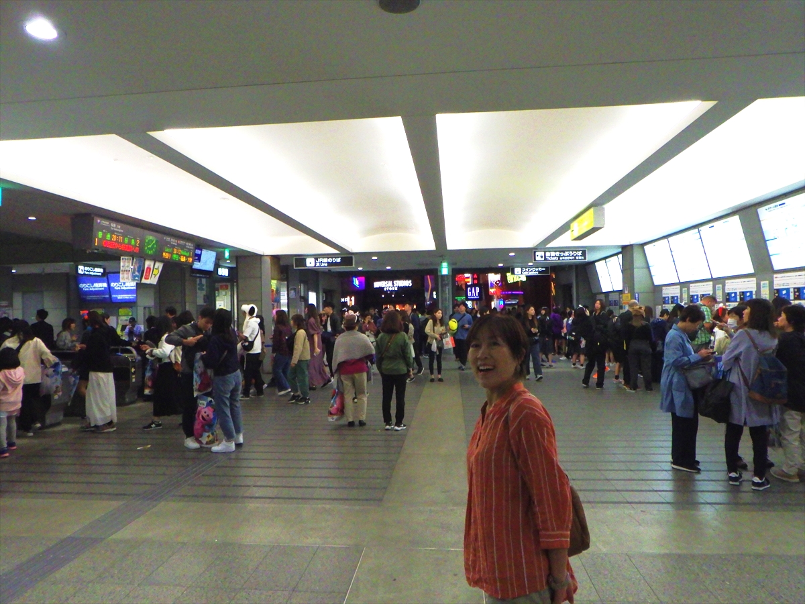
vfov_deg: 61.1
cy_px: 302
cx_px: 402
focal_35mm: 22
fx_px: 512
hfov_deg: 76.4
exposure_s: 1/40
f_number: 3.5
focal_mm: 5
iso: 160
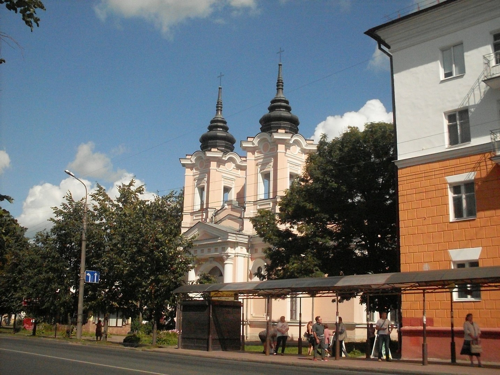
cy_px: 188
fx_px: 549
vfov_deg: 37.7
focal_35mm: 38
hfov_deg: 49.0
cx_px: 250
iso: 400
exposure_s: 1/1500
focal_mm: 6.3
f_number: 8.4
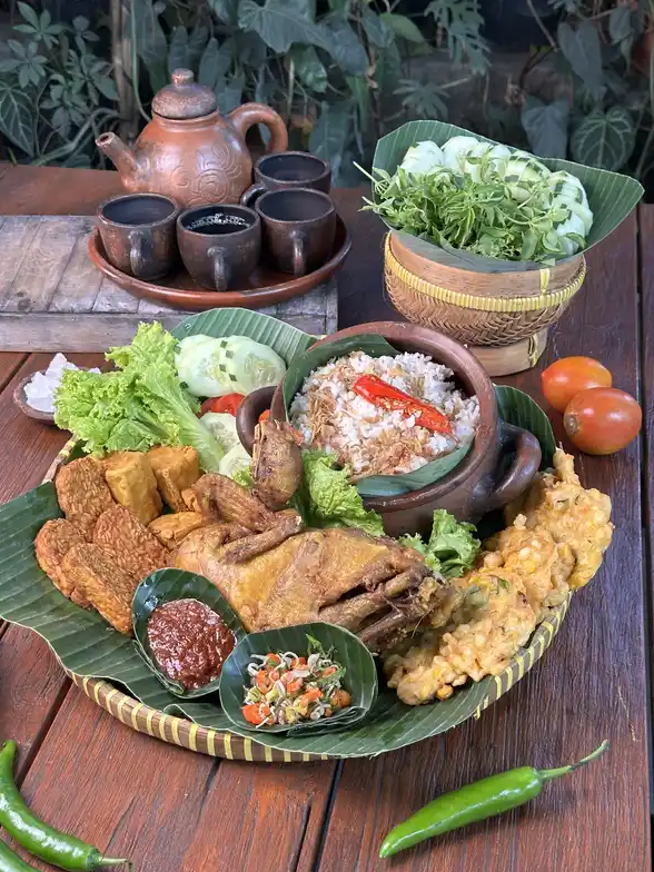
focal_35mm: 49
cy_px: 444
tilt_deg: -33.4
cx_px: 330
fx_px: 1234
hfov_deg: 29.7
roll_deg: -1.1
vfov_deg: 38.9
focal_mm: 6.86
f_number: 1.78
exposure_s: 1/121
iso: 64
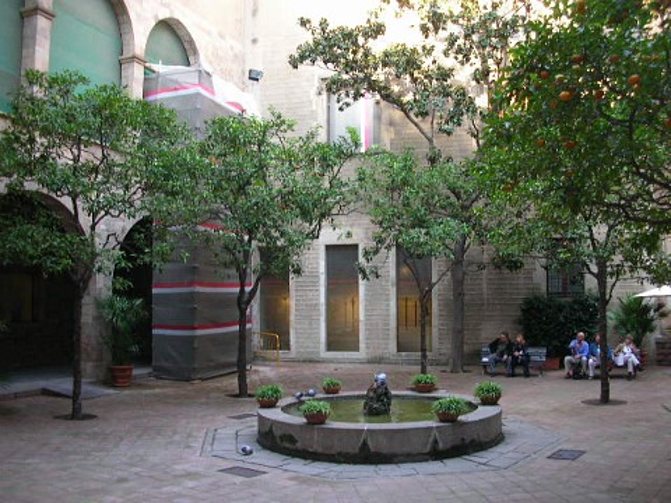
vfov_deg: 40.7
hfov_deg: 52.6
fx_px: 678
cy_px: 252
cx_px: 336
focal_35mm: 35
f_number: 3
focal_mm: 5.8
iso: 64
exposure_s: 1/30
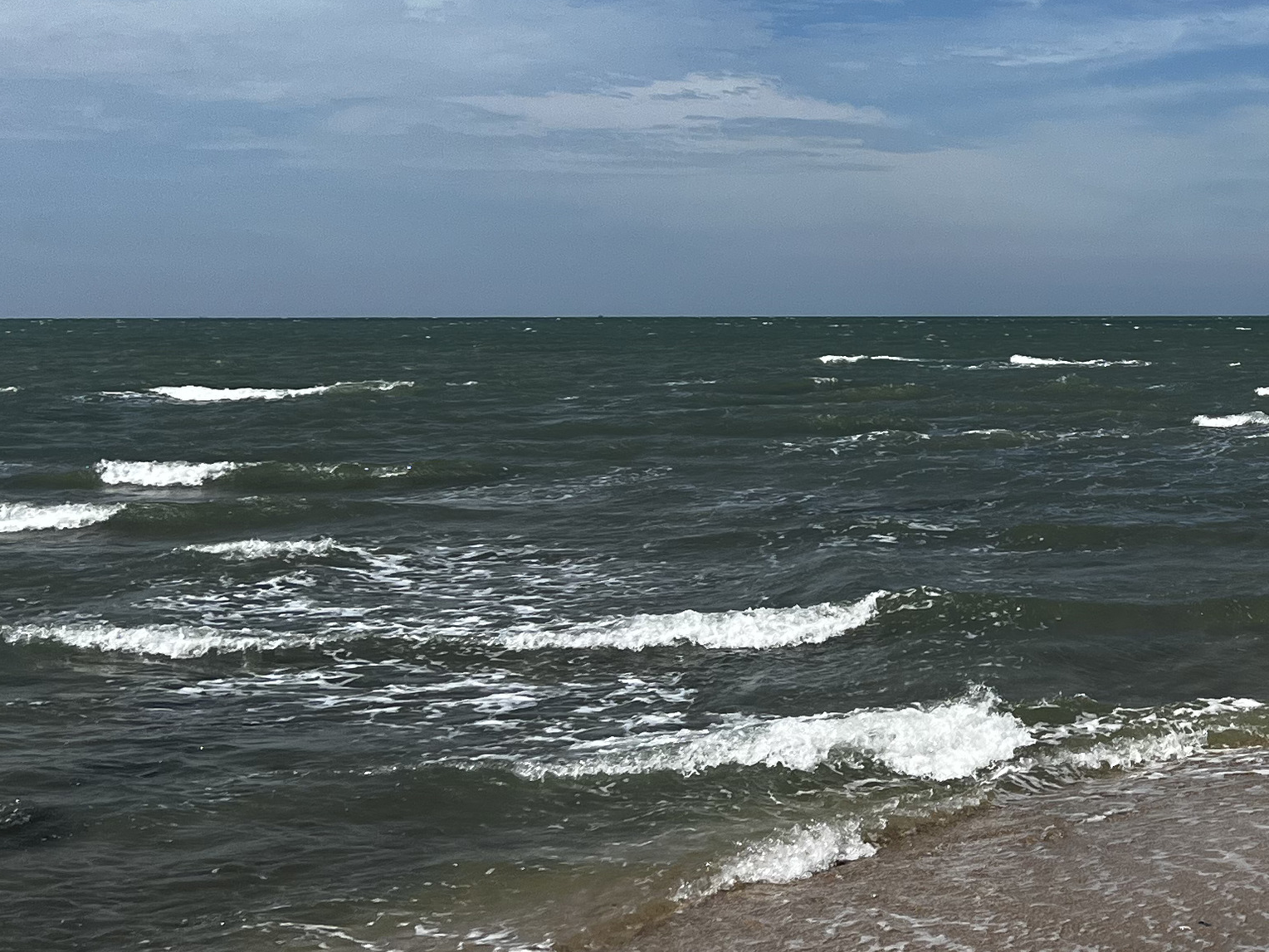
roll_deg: +0.7
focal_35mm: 68
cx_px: 1310
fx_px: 2493
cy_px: 344
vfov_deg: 21.6
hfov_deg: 26.8
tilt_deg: -0.9
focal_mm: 5.7
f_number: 1.5
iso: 50
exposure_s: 1/8696
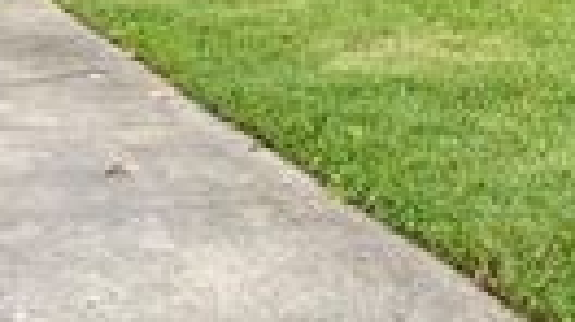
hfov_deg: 17.8
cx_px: 392
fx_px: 1828
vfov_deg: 9.5
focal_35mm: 120
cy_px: -285
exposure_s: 1/122
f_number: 1.8
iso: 20
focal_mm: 3
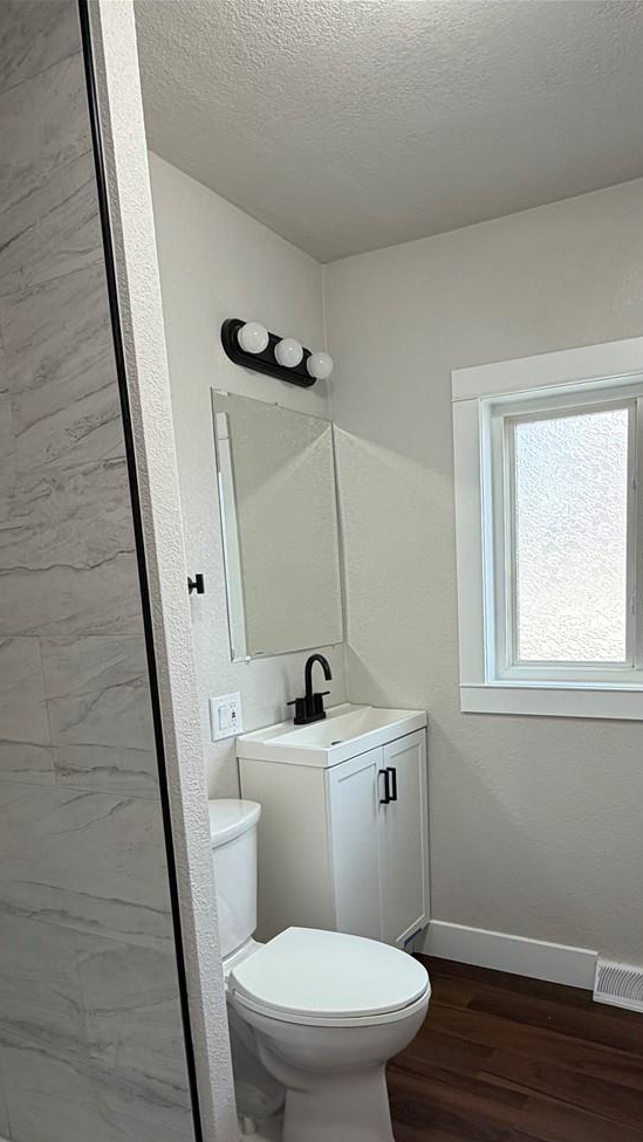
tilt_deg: -8.4
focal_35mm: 25
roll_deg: +2.8
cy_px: 701
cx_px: 397
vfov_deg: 73.0
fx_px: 758
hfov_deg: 45.6
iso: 125
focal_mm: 2.22
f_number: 2.2
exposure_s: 1/120
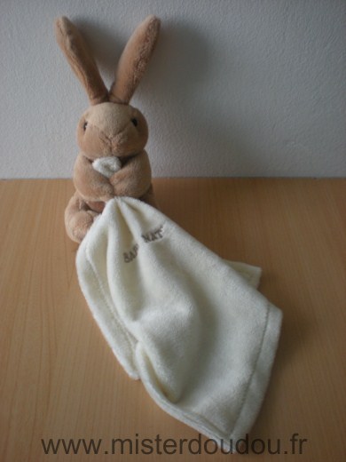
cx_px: 173
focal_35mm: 38
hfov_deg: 37.7
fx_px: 506
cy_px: 231
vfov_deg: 49.0
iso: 160
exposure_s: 1/65.3
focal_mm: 6.3
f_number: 3.1
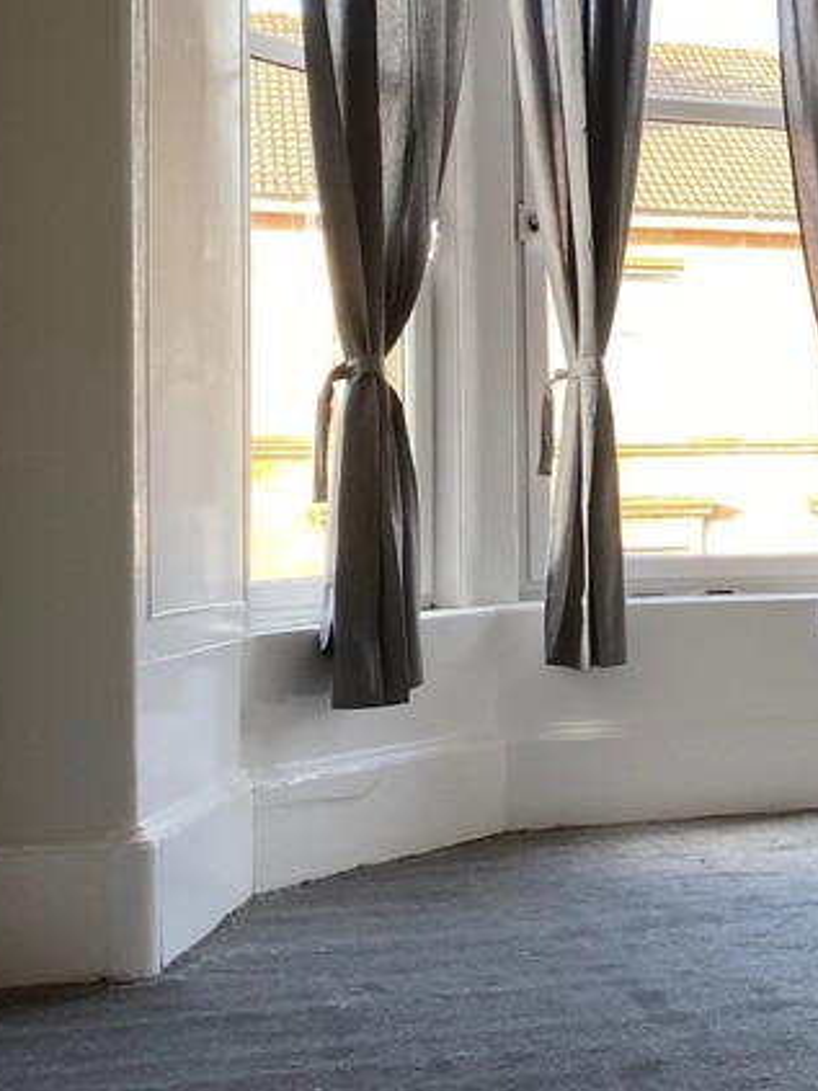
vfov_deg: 30.7
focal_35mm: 63
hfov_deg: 21.3
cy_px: 472
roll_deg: +0.4
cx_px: 1035
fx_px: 1986
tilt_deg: +1.3
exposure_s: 1/100
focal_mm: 4.25
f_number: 1.8
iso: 64
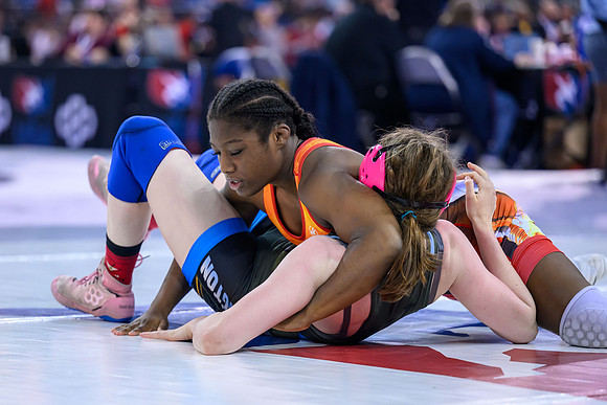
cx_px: 233
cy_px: 257
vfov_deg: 8.4
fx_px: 2755
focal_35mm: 163
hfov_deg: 12.6
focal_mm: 125
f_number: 2.8
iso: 2500
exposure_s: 1/800
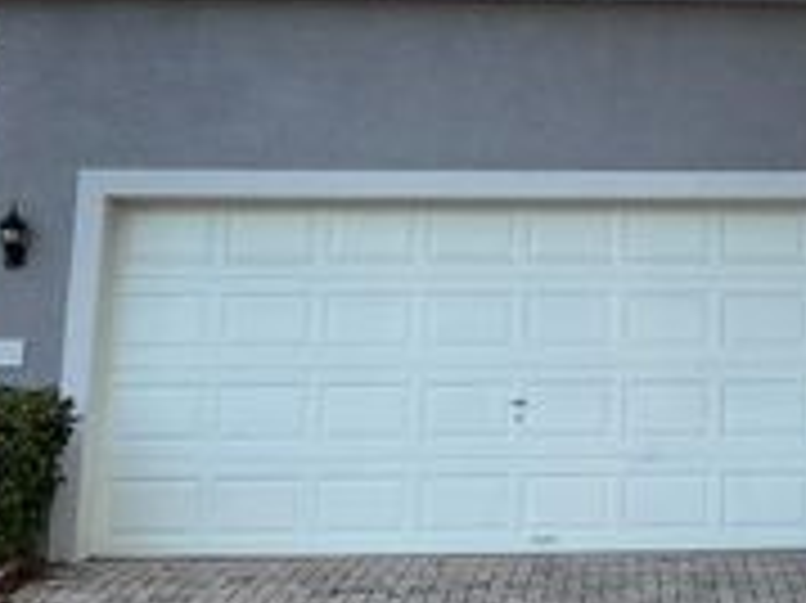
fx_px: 1885
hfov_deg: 23.3
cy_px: 65
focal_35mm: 81
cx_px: 770
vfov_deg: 17.9
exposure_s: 1/146
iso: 16
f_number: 1.8
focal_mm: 3
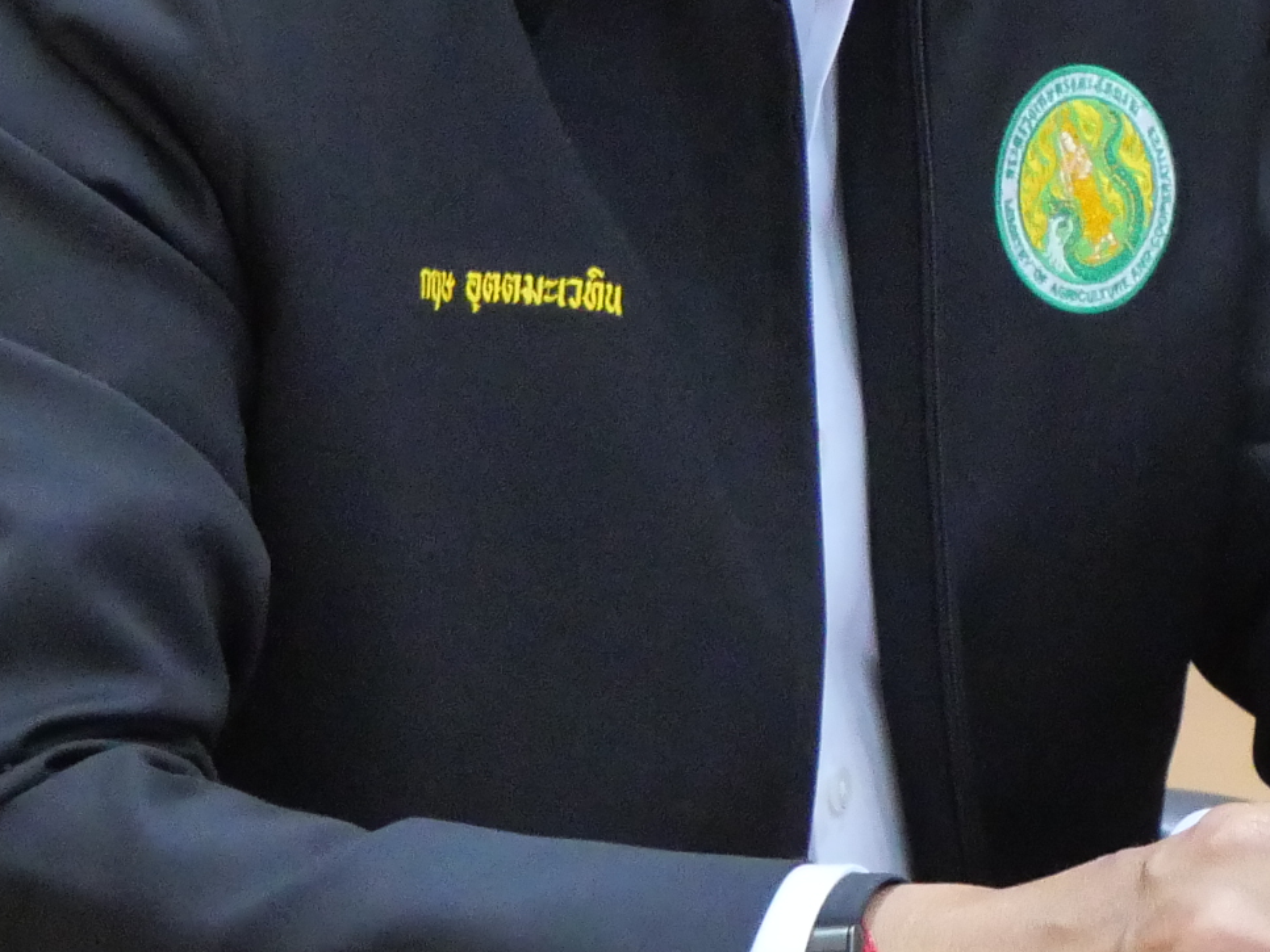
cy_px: -179
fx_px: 12073
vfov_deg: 4.5
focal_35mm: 329
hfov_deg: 6.0
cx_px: 1229
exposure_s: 1/25
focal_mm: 43
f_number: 5.6
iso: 3200
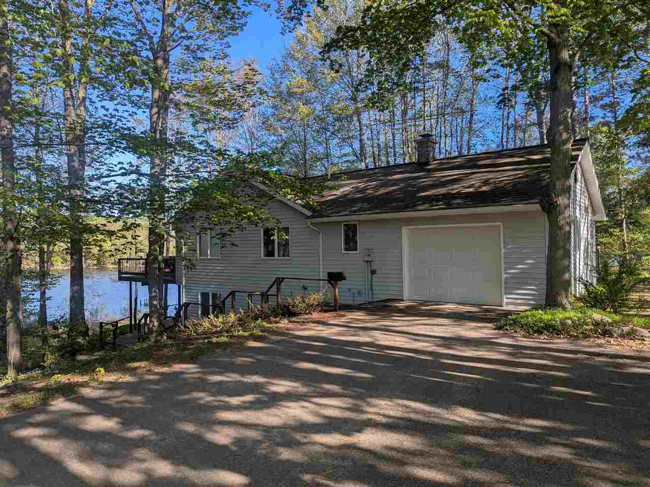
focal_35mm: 24
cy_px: 244
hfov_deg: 71.6
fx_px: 451
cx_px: 325
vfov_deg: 56.8
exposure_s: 1/740
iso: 44
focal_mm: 6.81
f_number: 1.85
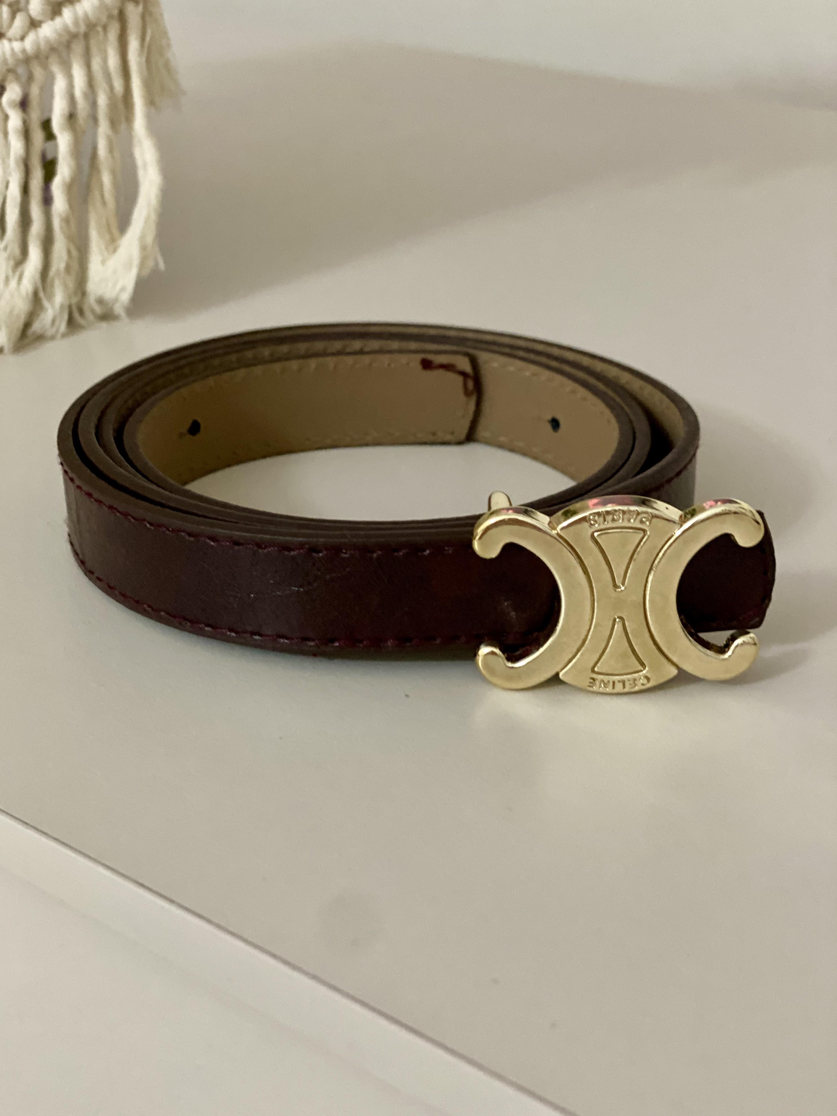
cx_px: 413
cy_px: 548
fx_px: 1709
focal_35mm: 53
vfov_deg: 36.2
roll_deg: -1.8
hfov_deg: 27.5
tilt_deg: -24.7
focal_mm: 6
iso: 400
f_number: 2
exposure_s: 1/20
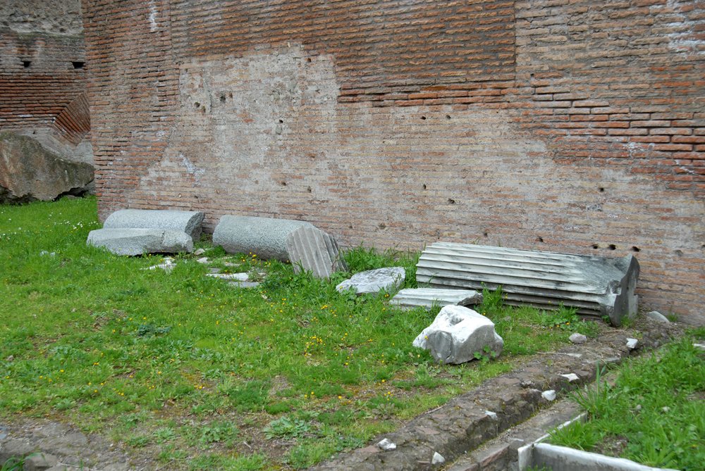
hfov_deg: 43.6
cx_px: 352
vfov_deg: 29.9
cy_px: 236
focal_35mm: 45
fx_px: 882
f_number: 5.6
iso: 200
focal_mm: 30
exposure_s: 1/125
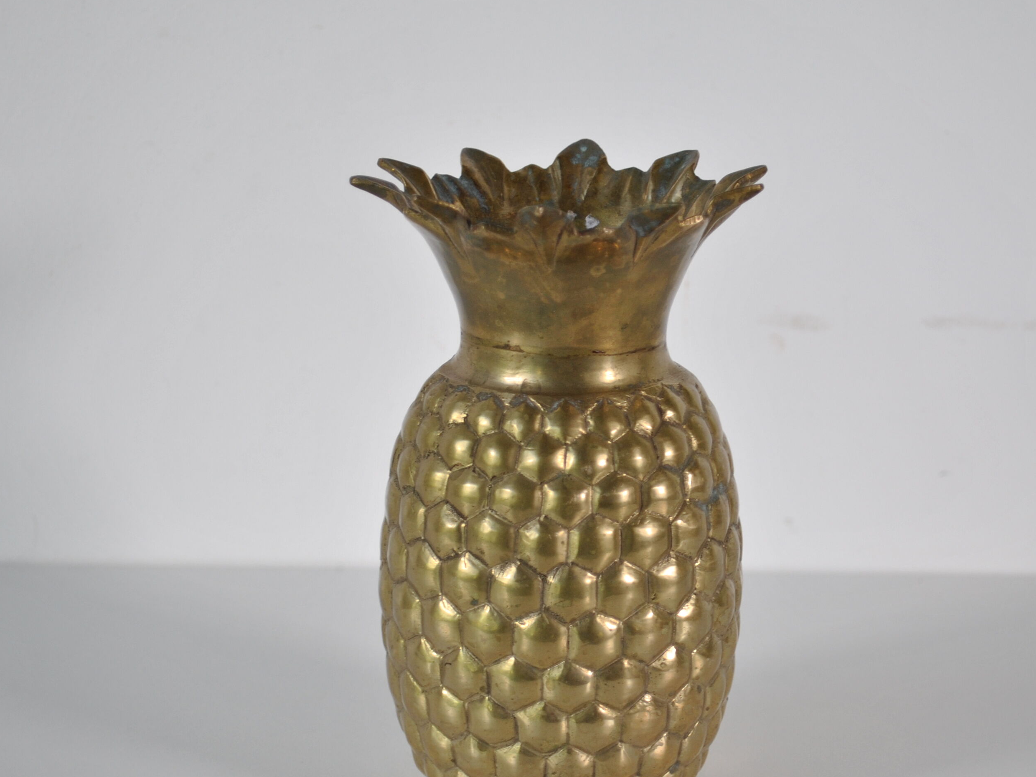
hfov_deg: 22.0
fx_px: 2664
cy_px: 436
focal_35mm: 89
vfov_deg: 16.6
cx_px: 602
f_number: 5.3
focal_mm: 40
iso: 200
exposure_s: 1/125
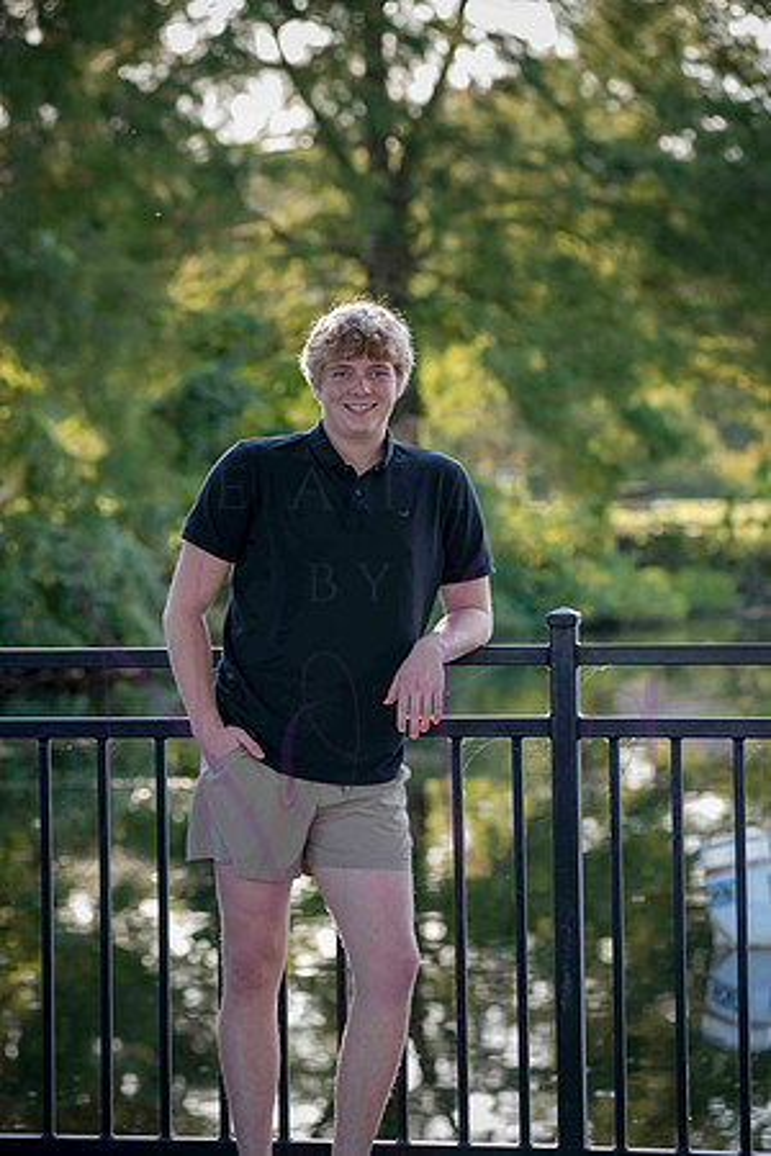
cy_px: 578
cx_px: 386
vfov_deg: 18.3
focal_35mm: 112
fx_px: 3598
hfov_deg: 12.2
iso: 800
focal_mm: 112
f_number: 4.5
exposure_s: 1/640
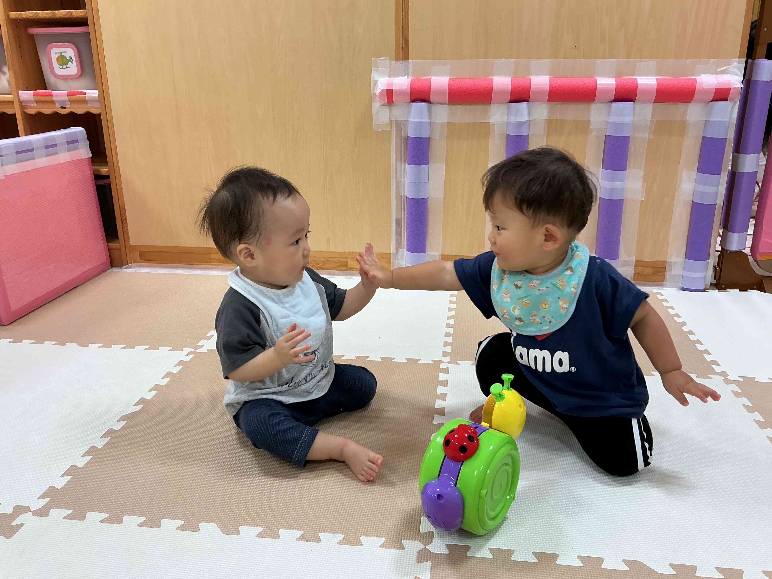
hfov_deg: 61.7
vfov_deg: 48.2
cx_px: 386
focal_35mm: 29
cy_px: 290
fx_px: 647
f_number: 1.8
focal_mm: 3
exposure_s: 1/60
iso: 40
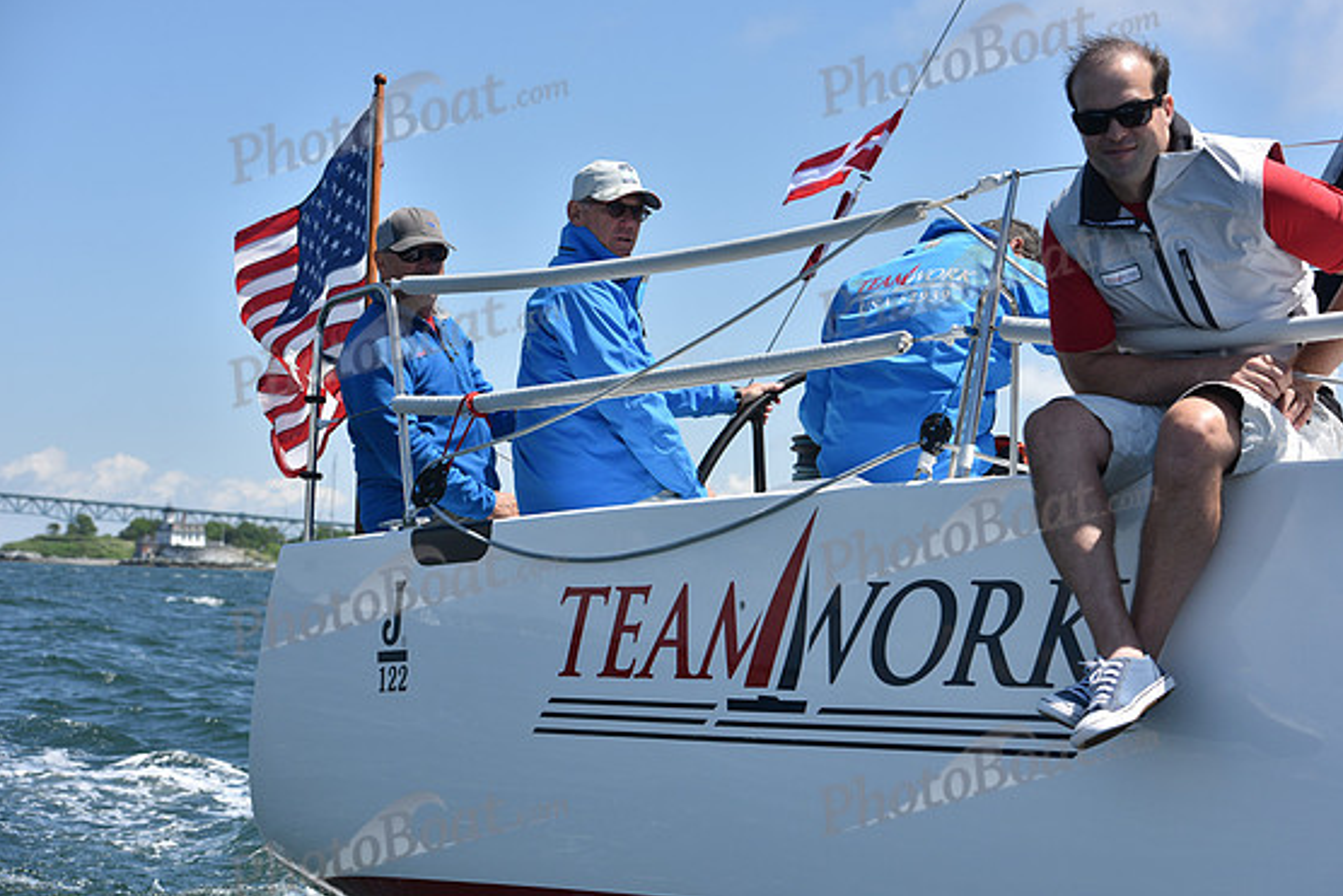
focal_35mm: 73
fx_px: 2724
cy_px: 436
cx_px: 696
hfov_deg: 27.7
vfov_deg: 18.7
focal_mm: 70
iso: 250
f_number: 7.1
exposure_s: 1/1250
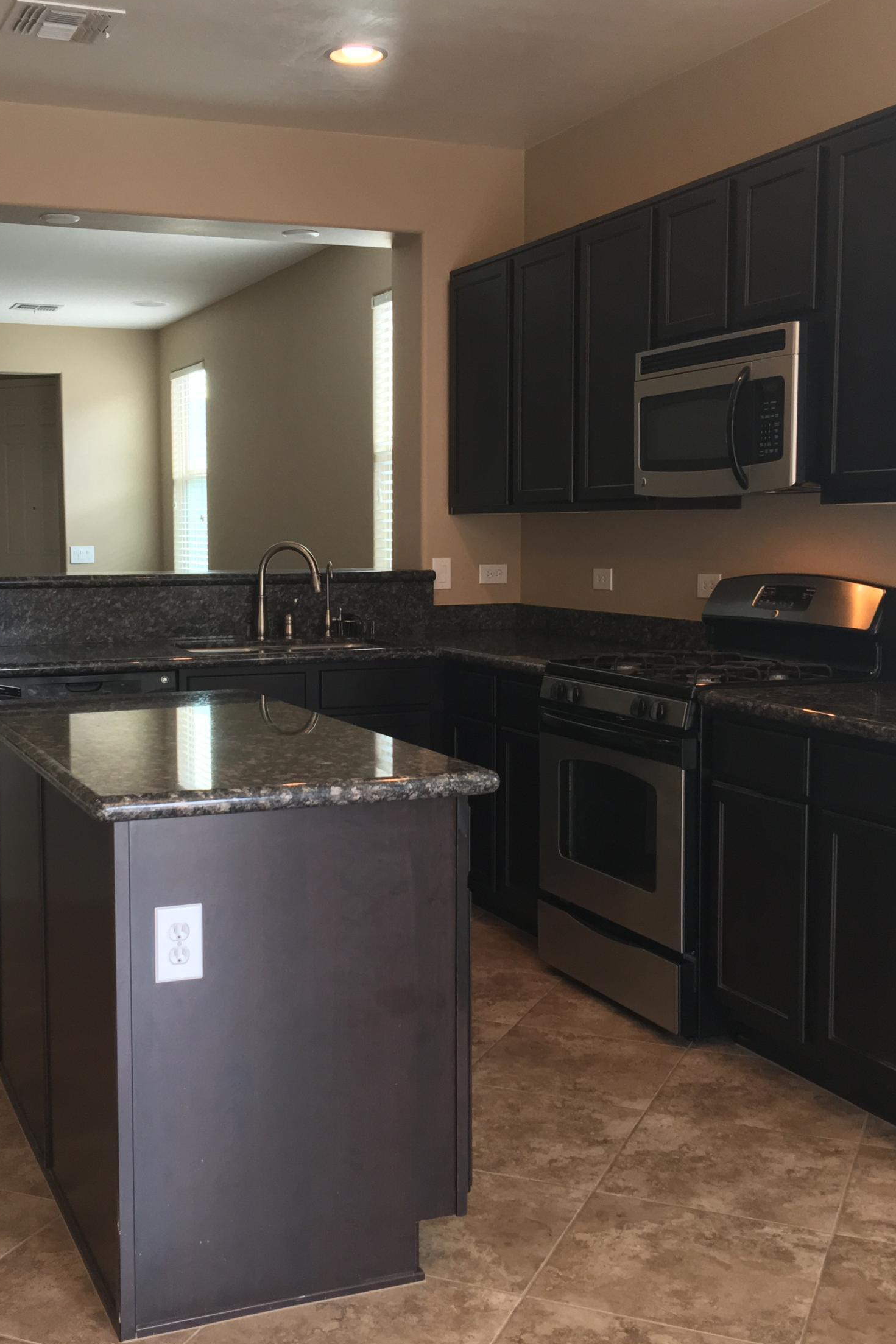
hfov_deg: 32.5
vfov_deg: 47.4
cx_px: 349
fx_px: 1531
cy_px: 678
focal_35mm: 41
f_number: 2.2
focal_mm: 4.15
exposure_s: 1/33
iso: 80
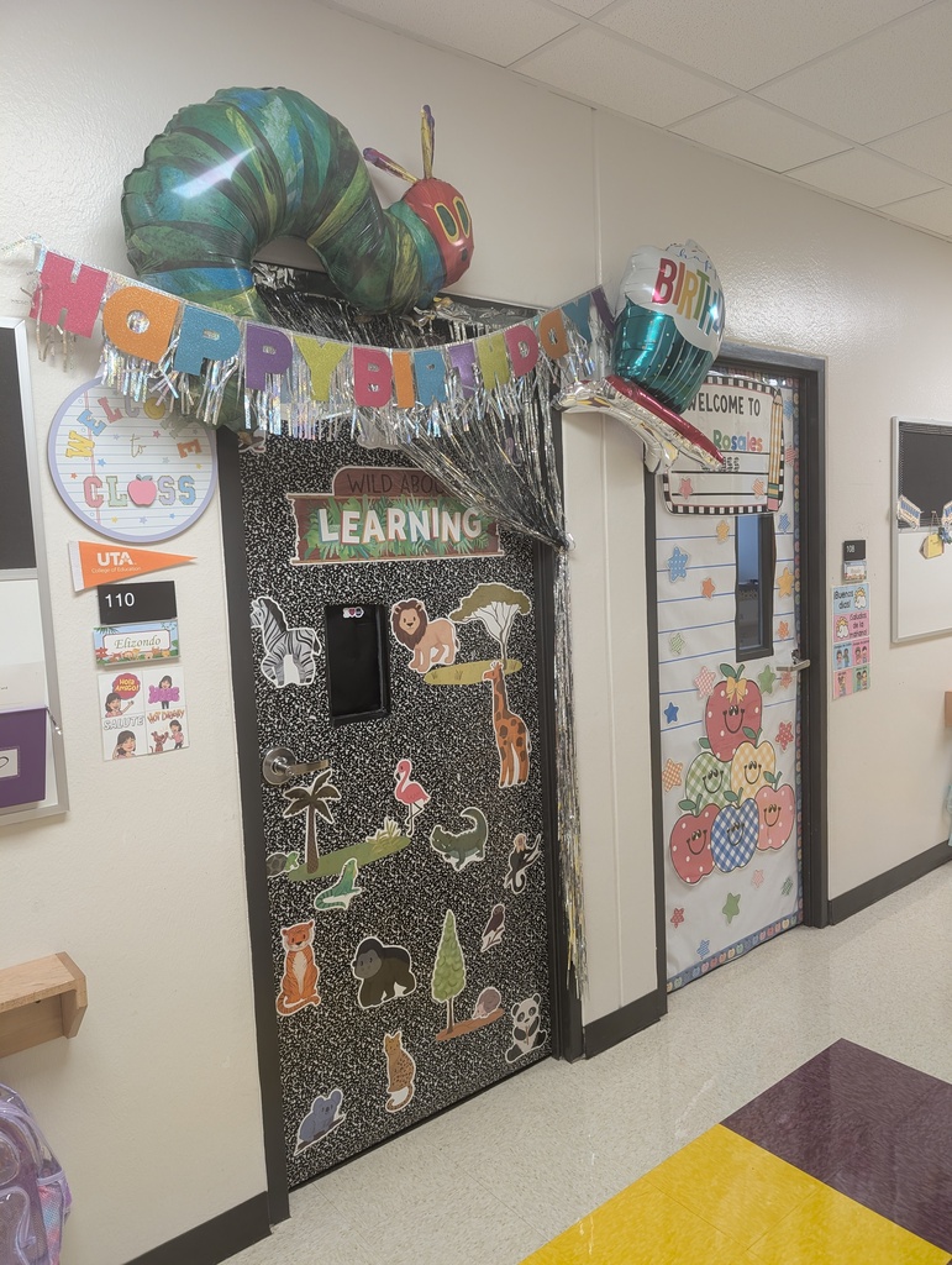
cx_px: 476
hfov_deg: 56.9
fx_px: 878
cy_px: 632
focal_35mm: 24
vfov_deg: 71.5
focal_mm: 6.9
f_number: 1.68
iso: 102
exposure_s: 1/40
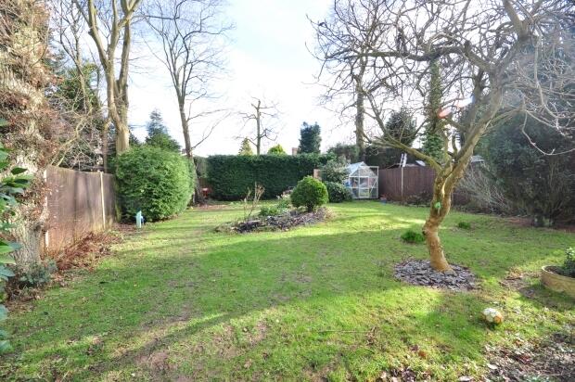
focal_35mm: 15
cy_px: 191
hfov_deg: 100.4
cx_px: 288
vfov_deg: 77.2
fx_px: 239
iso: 200
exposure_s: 1/20
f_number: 11
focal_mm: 10
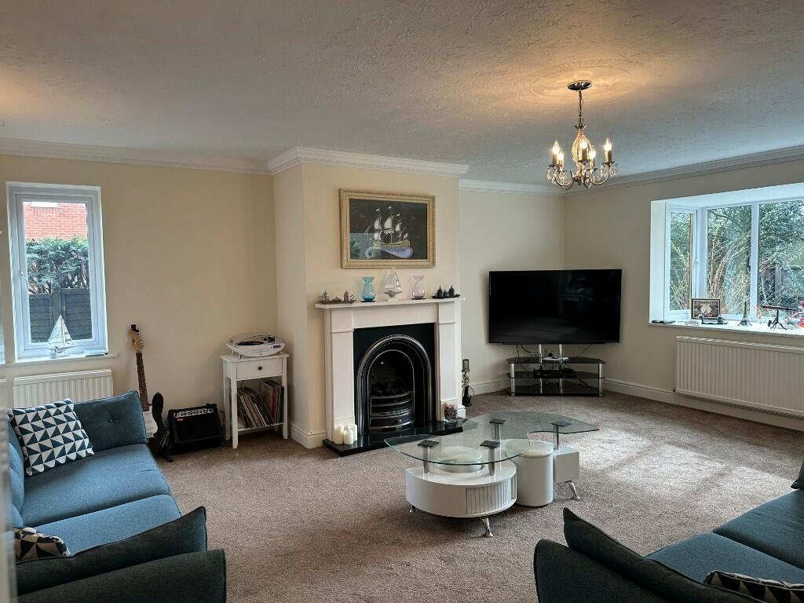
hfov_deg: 71.6
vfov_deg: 56.8
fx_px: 557
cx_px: 402
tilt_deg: -3.6
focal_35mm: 24
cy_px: 302
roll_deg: +1.0
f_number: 1.78
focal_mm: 6.86
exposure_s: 1/100
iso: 100
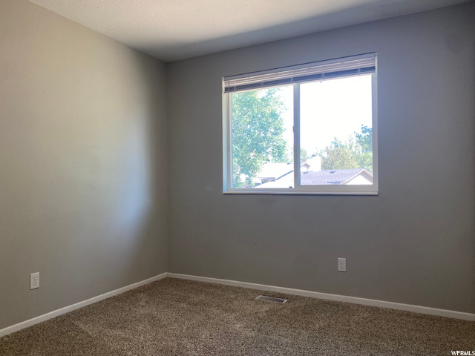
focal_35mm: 26
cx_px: 238
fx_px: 357
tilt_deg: -1.4
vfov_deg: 53.1
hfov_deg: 67.3
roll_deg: -0.4
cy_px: 178
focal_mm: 4.25
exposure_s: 1/120
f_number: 1.8
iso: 64
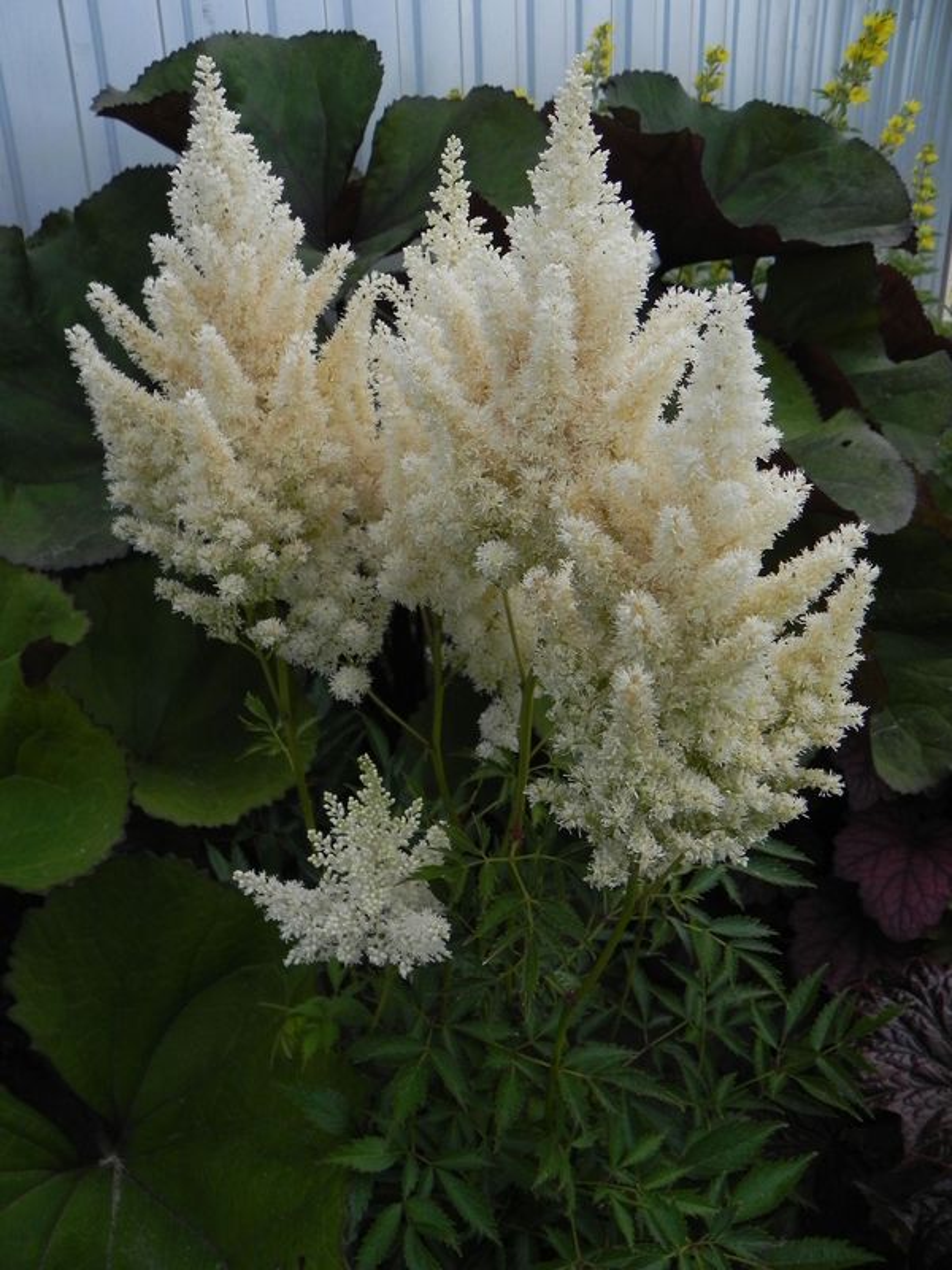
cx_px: 476
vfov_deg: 67.3
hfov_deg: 53.1
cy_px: 635
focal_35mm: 26
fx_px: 953
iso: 160
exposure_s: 1/1600
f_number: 3.5
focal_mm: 4.6
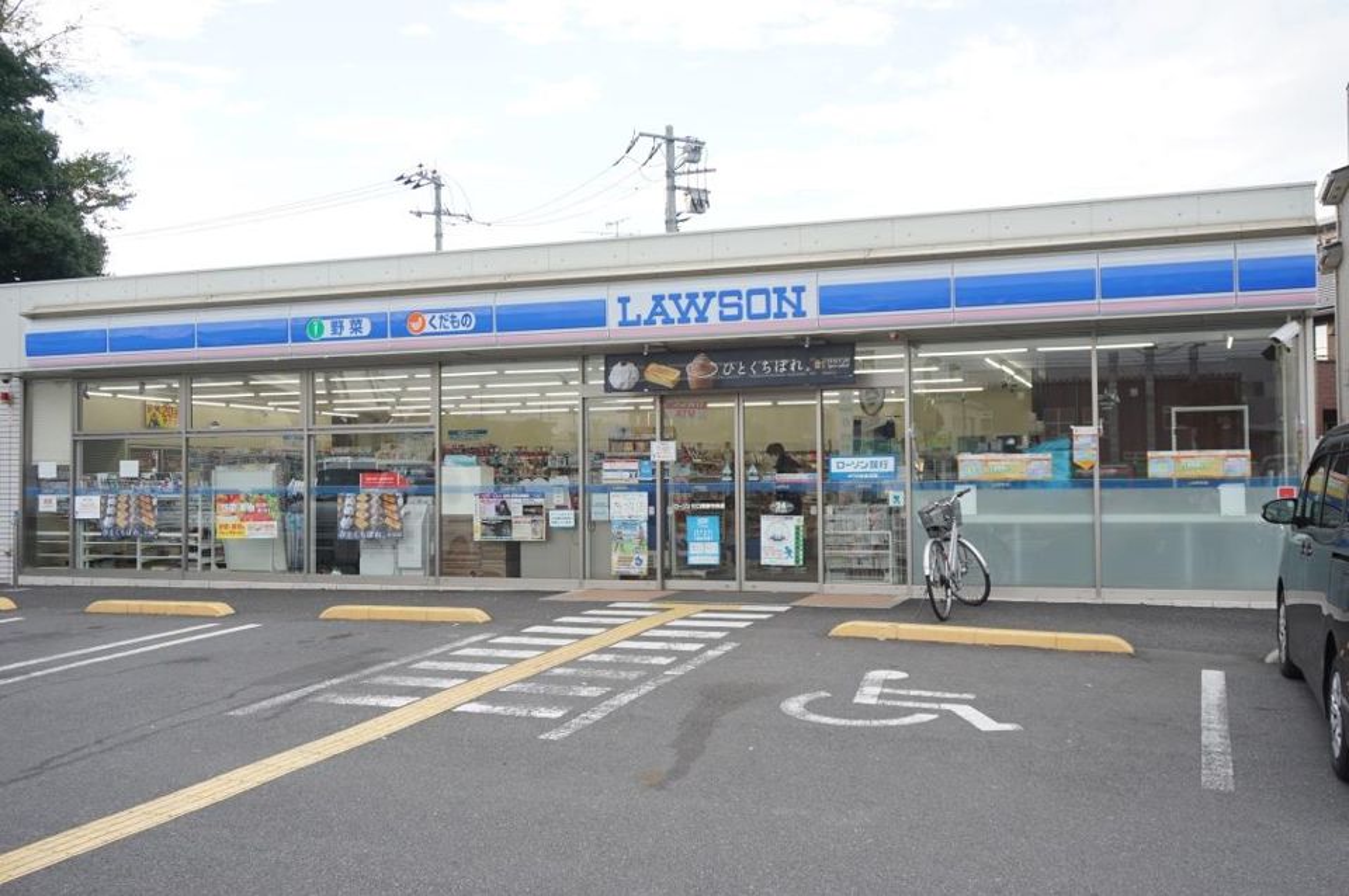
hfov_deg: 53.2
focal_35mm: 36
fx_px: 1348
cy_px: 448
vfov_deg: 36.8
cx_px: 674
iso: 100
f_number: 5.6
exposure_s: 1/80
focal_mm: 24
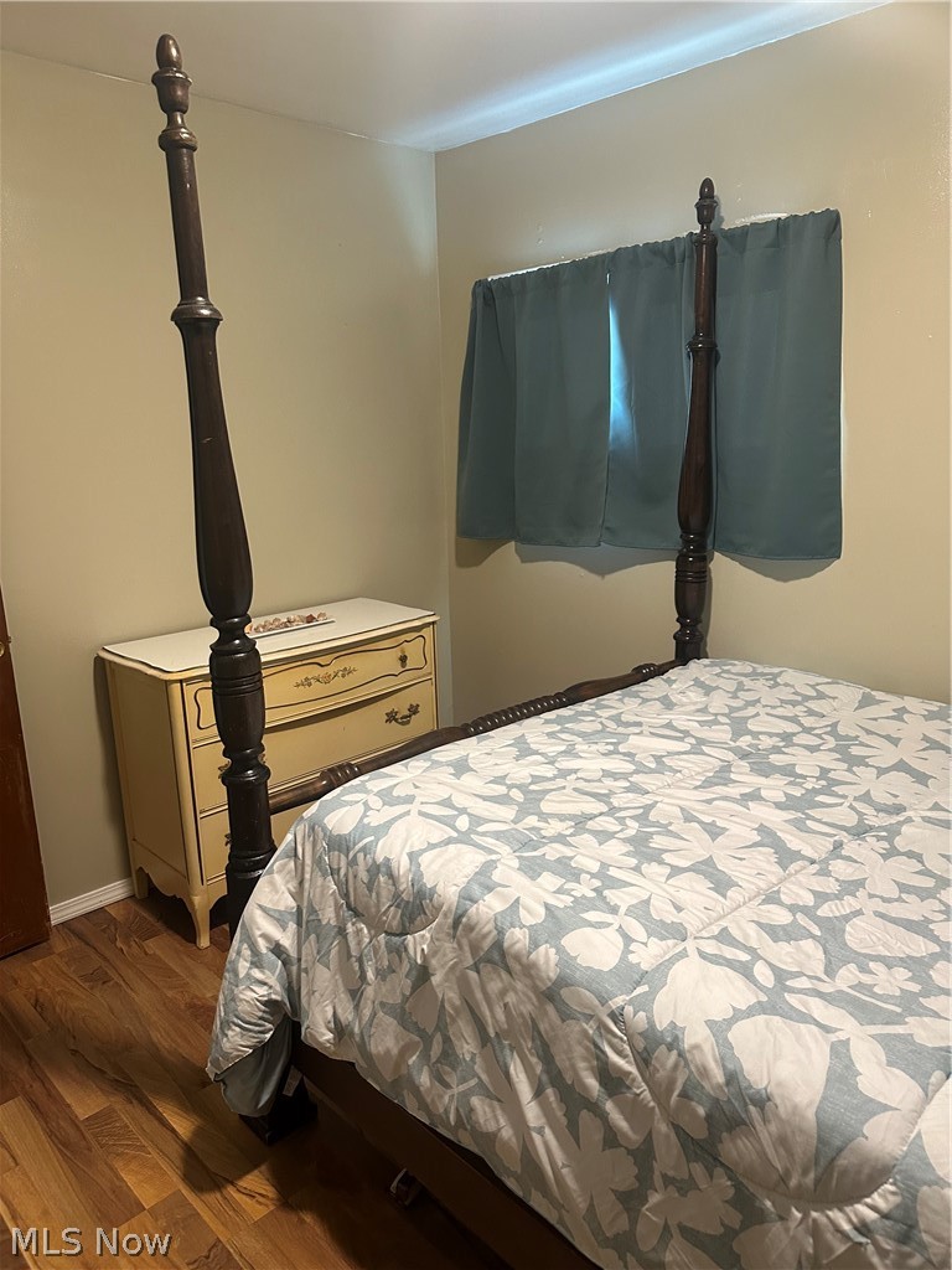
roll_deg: +1.0
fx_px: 880
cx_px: 476
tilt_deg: -13.0
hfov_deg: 56.8
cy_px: 635
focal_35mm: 24
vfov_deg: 71.6
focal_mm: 6.86
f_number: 1.78
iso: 400
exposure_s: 1/60
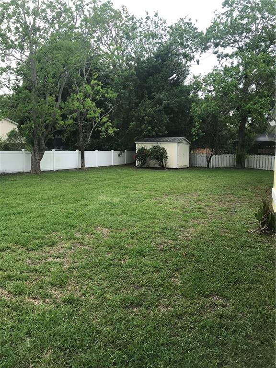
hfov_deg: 49.7
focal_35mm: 28
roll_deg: +0.8
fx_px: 298
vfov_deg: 63.4
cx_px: 138
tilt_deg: -4.1
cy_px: 184
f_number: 1.8
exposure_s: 1/754
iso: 20
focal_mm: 3.99
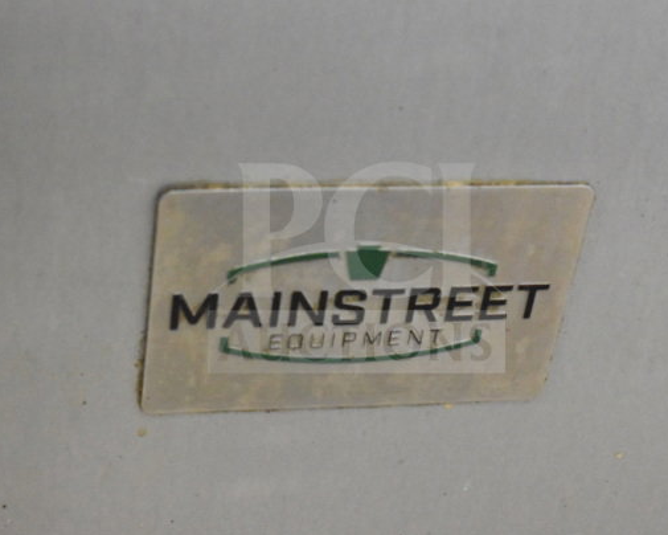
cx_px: 356
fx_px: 1850
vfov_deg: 16.4
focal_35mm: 94
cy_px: 268
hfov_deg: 20.5
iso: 12800
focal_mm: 55
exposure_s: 1/100
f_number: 5.6
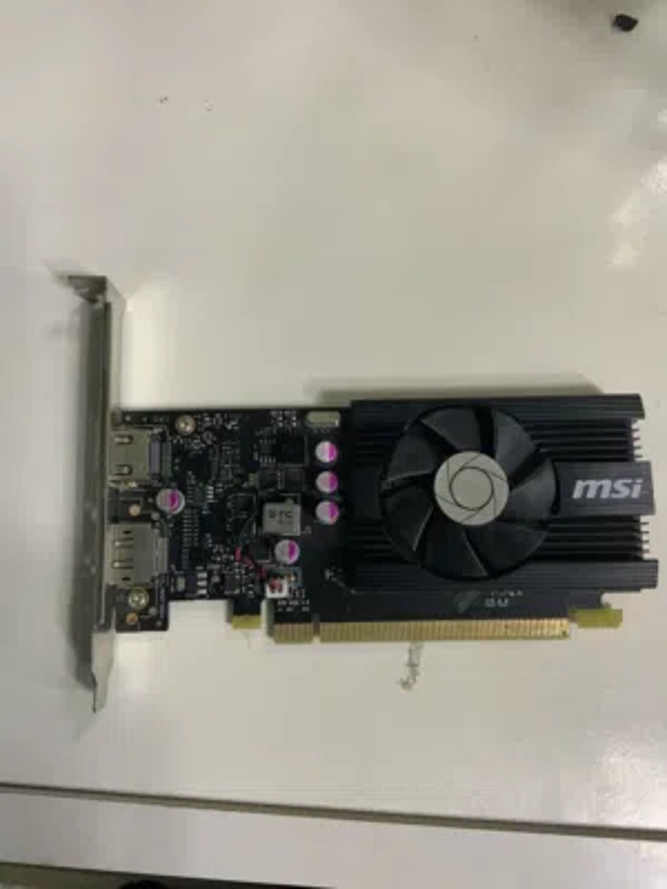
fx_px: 745
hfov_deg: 48.2
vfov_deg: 61.7
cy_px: 444
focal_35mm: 29
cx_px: 334
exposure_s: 1/50
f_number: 1.8
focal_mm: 3
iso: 100
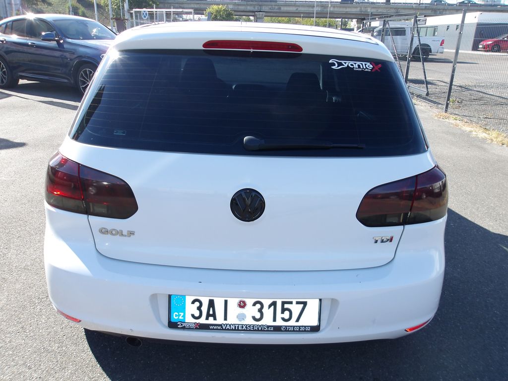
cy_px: 190
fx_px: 396
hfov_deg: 65.3
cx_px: 254
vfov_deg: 51.4
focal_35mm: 27
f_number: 3
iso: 100
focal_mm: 4.9
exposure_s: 1/437
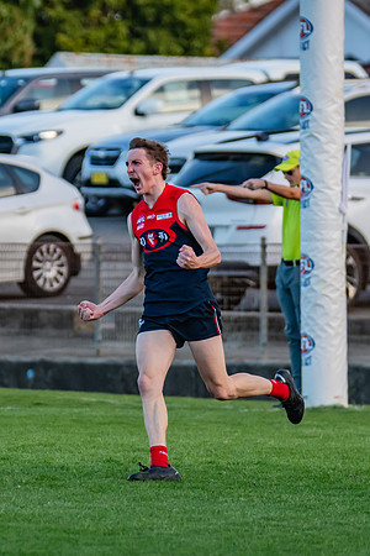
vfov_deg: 3.5
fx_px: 9033
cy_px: 215
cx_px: 131
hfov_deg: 2.3
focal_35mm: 586
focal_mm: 250
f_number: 4.5
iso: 800
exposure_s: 1/1250
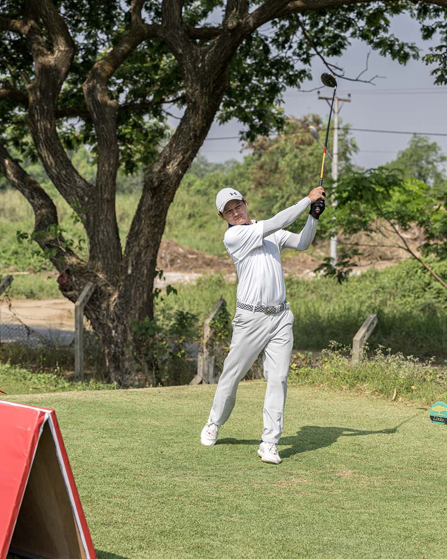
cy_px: 257
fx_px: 1306
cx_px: 224
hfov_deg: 19.4
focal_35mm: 79
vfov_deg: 24.1
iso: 320
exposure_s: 1/2500
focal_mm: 70
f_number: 4
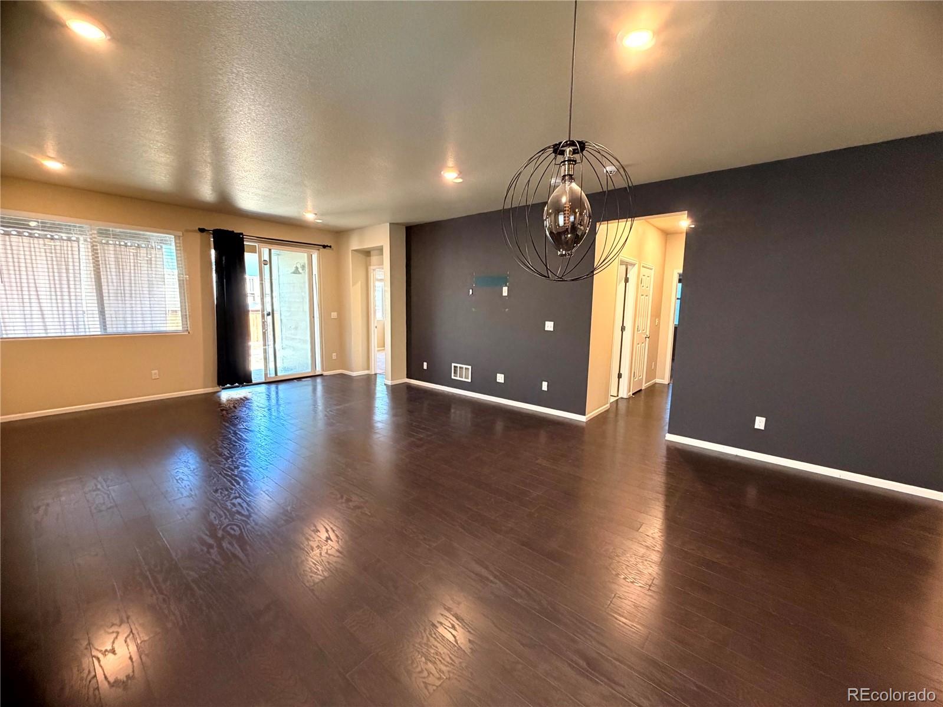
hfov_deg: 102.1
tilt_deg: -6.2
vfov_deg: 85.7
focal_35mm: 14
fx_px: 381
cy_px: 354
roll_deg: +0.5
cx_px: 472
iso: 400
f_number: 2.2
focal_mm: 2.22
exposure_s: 1/60
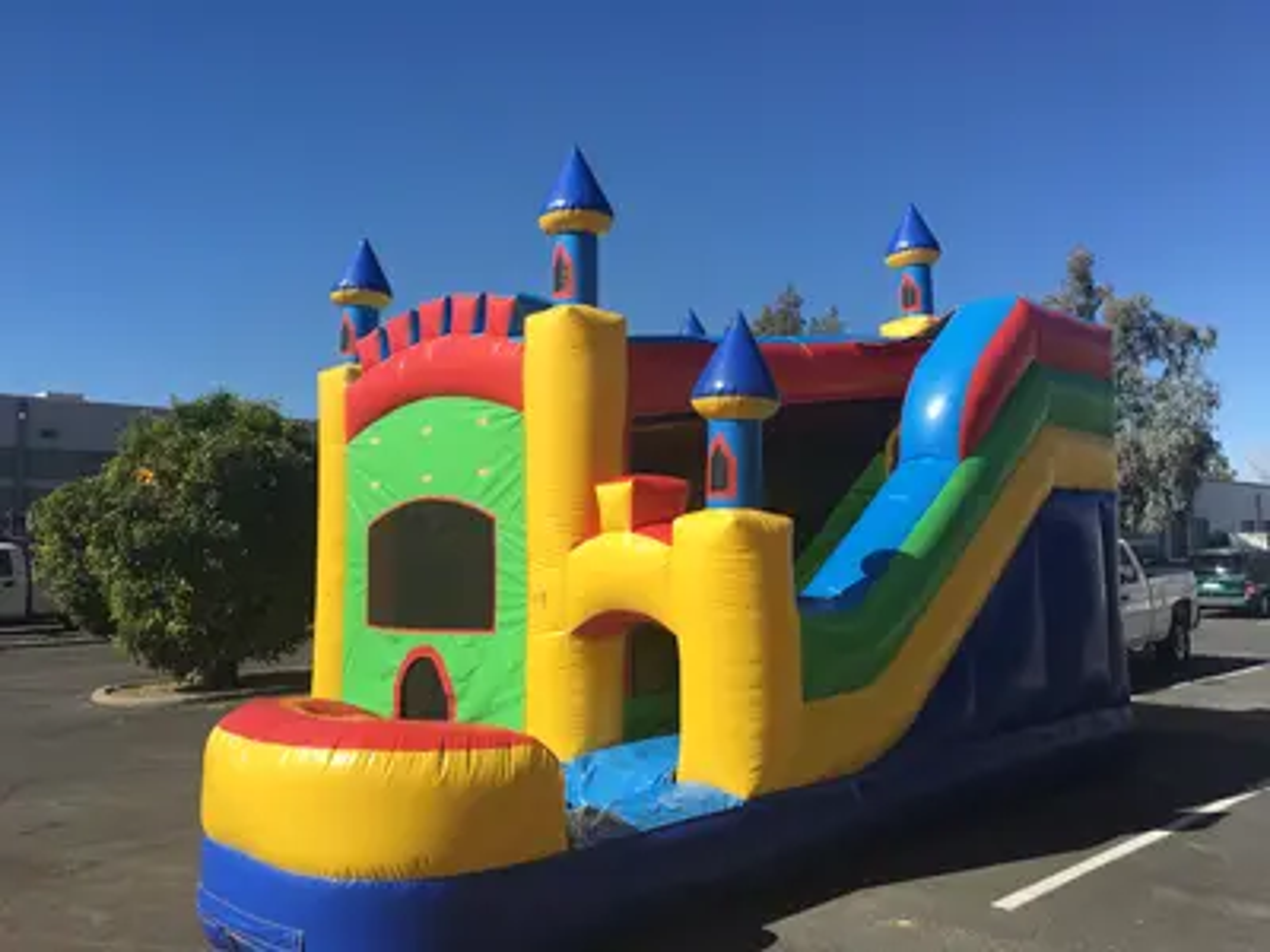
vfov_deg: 48.2
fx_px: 1064
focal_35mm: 29
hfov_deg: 61.7
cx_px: 635
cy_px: 476
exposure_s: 1/1832
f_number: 2.2
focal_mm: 4.15
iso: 25
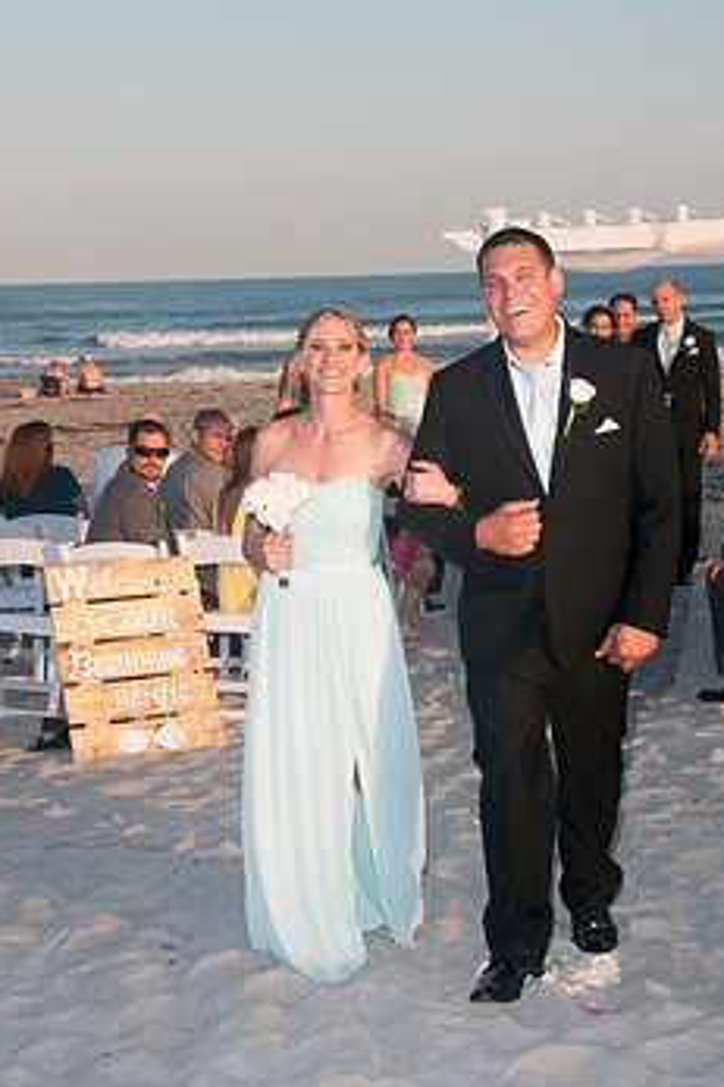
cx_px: 387
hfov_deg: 20.0
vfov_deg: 29.7
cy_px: 551
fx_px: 2053
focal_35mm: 68
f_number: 10
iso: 100
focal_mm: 35
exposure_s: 1/250
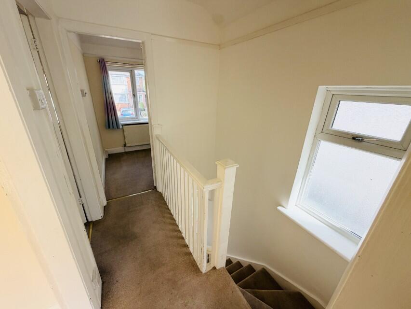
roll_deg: -1.6
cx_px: 206
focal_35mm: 14
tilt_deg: -21.3
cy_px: 154
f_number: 2.2
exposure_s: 1/148
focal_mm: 2.22
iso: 50
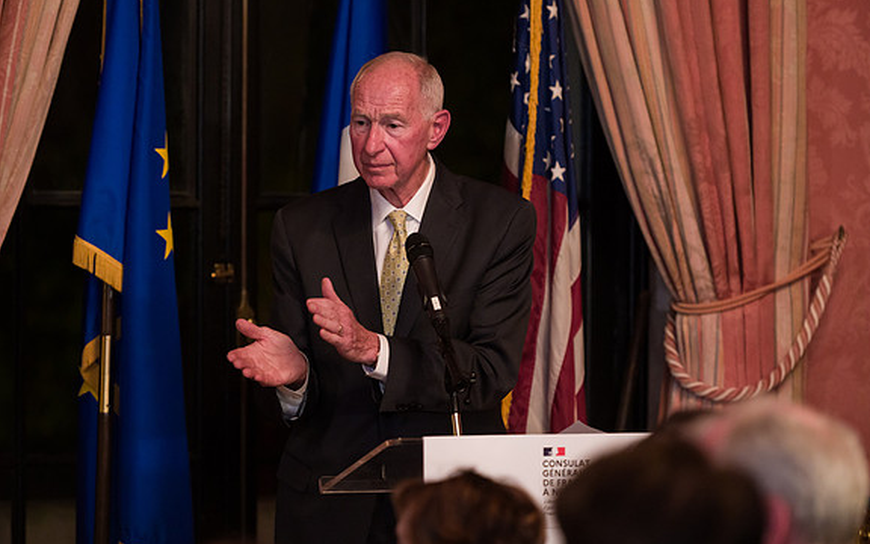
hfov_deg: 12.6
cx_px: 419
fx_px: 3936
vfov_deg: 7.9
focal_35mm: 166
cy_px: 273
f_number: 3.2
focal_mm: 155
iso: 3200
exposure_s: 1/200
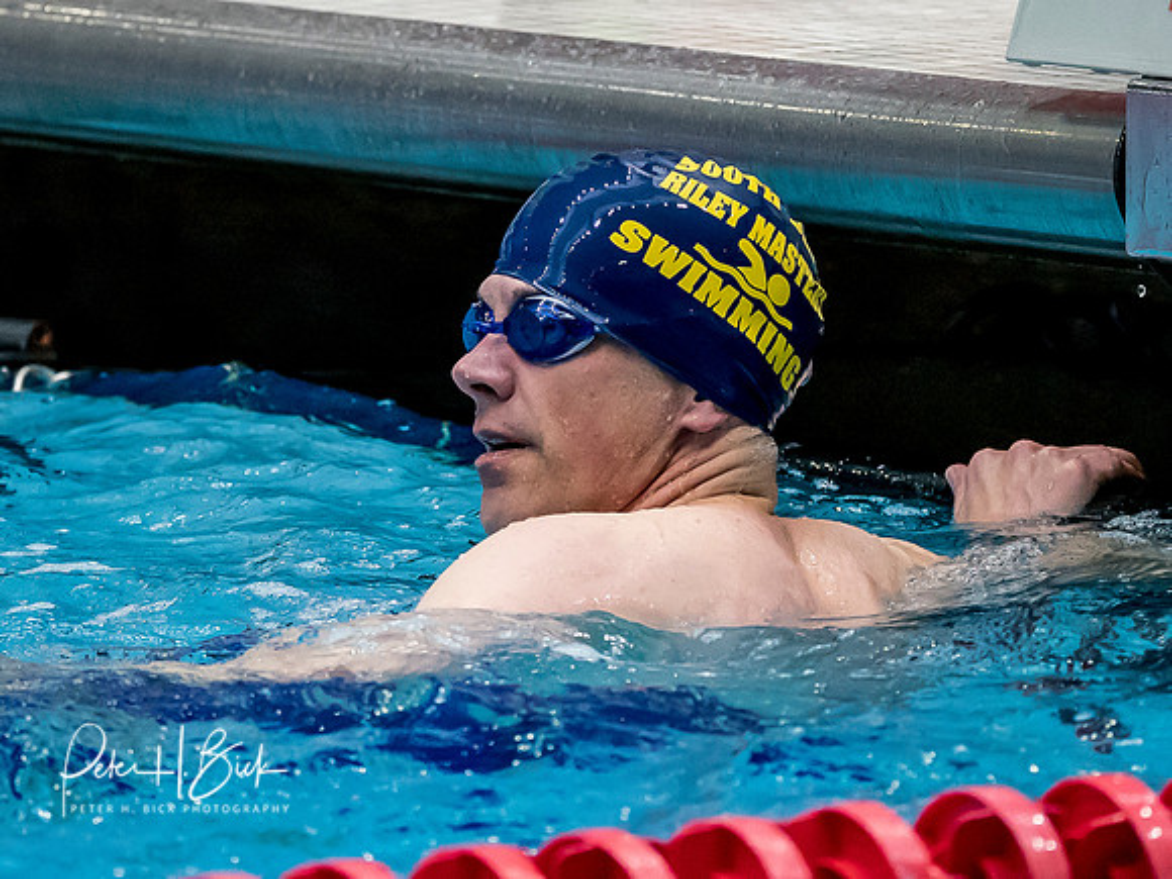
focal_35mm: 845
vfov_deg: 1.8
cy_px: 424
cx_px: 647
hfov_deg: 2.3
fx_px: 28617
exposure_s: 1/1000
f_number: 2.8
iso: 3200
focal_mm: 200
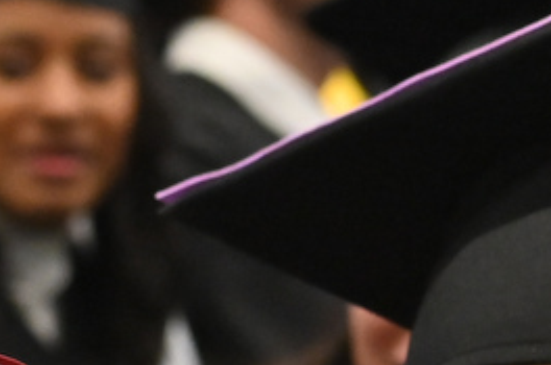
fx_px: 7303
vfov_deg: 2.8
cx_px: 774
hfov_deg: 4.3
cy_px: 1035
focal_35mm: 478
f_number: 6.3
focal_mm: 70
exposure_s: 1/250
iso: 2500
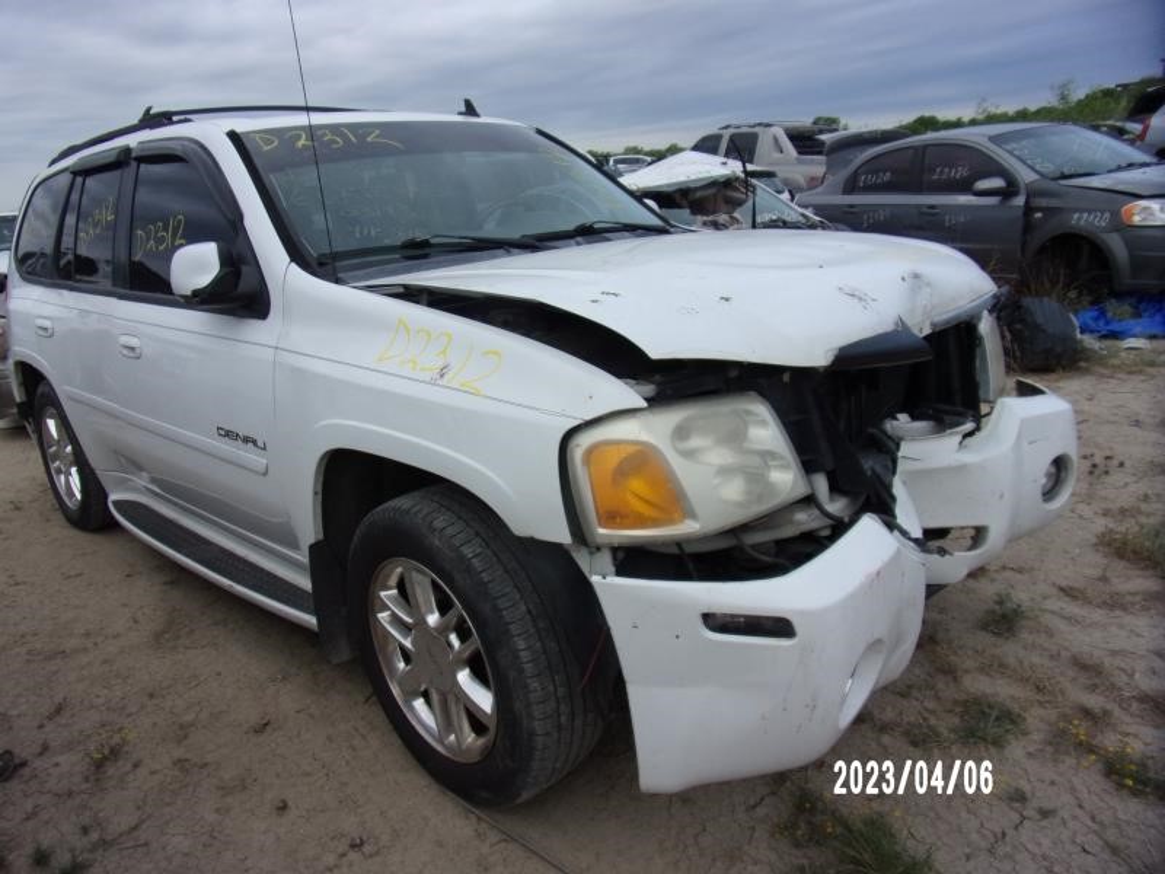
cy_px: 437
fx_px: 808
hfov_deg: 71.6
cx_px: 582
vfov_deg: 56.8
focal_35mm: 24
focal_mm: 4.3
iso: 80
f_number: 3.3
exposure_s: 1/240
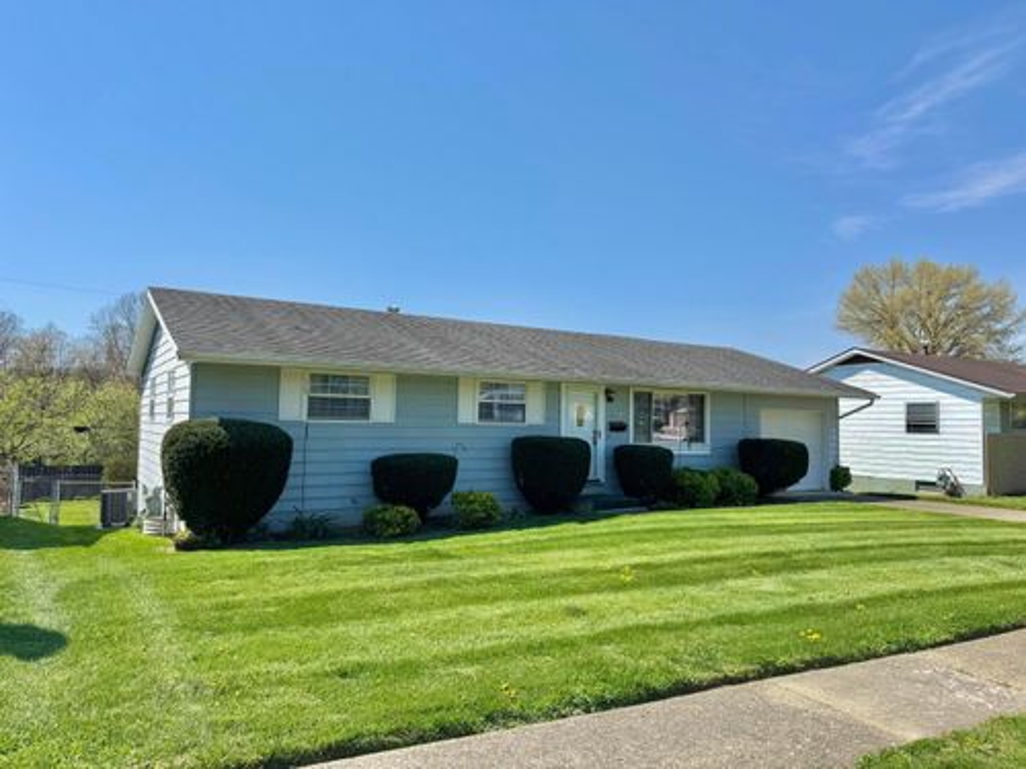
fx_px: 711
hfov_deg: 71.6
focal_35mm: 24
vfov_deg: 56.8
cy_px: 384
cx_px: 513
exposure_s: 1/5348
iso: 80
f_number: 1.78
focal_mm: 6.76
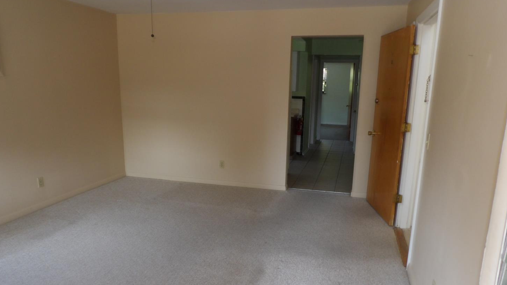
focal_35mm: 27
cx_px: 251
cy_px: 175
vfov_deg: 42.6
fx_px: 363
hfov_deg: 69.9
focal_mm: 4.3
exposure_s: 1/33
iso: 200
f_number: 3.2
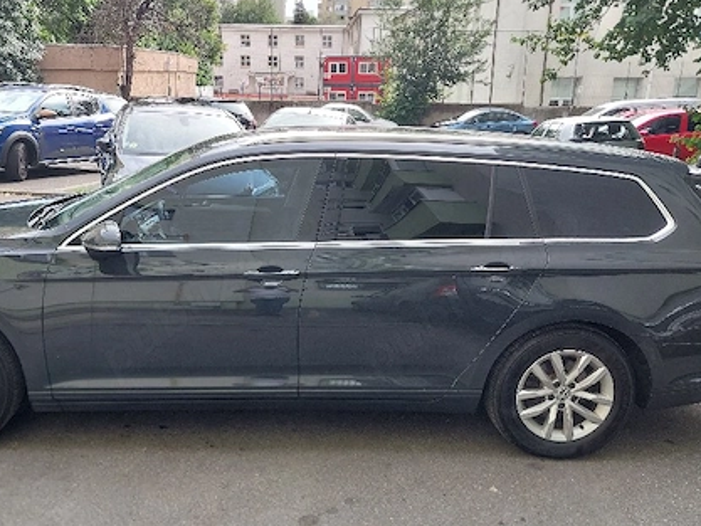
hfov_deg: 51.0
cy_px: 301
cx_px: 277
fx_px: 729
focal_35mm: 36
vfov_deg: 39.6
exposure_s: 1/120
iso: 25
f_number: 1.8
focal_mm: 5.23
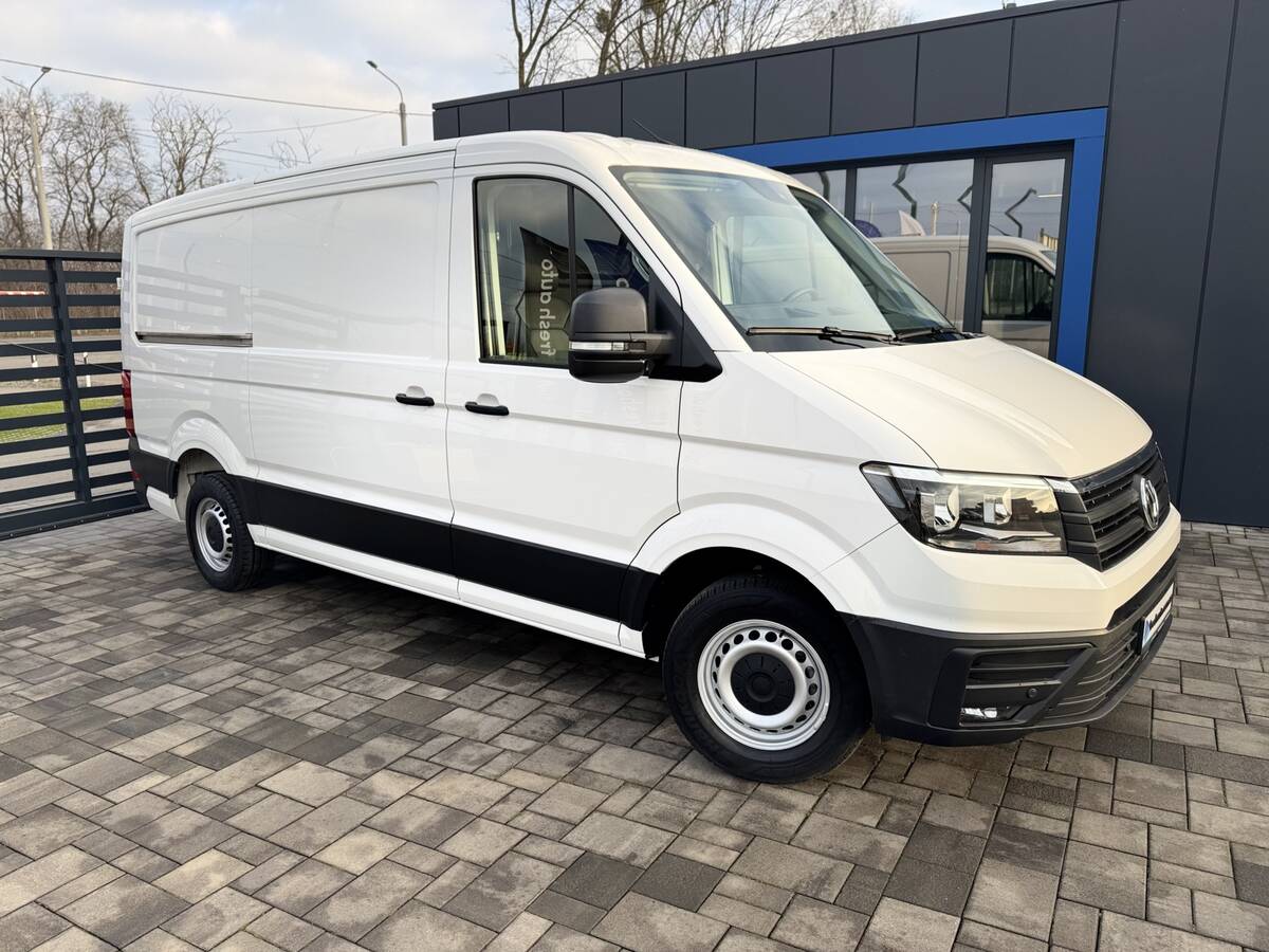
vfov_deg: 56.8
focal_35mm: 24
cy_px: 476
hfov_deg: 71.6
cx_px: 634
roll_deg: -0.2
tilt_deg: -11.3
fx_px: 880
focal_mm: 6.76
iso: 80
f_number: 1.78
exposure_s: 1/980
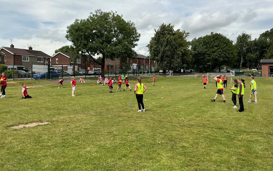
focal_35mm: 31
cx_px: 136
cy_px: 82
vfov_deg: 40.6
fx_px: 231
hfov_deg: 61.2
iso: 25
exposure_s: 1/2227
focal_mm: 3
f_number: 1.8
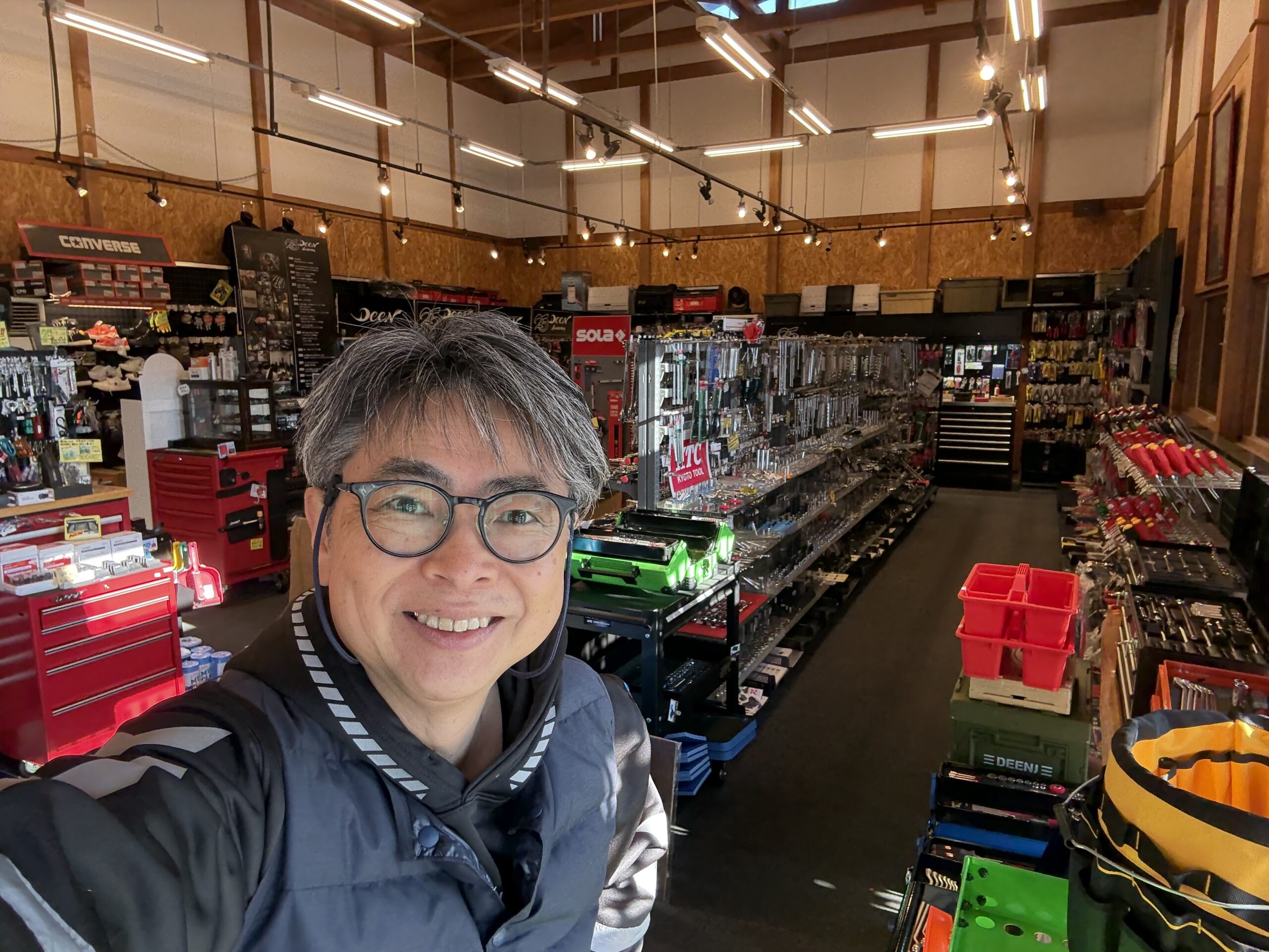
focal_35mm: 23
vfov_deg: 58.9
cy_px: 476
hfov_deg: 73.9
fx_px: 843
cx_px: 634
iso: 64
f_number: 1.9
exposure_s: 1/120
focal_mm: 2.69
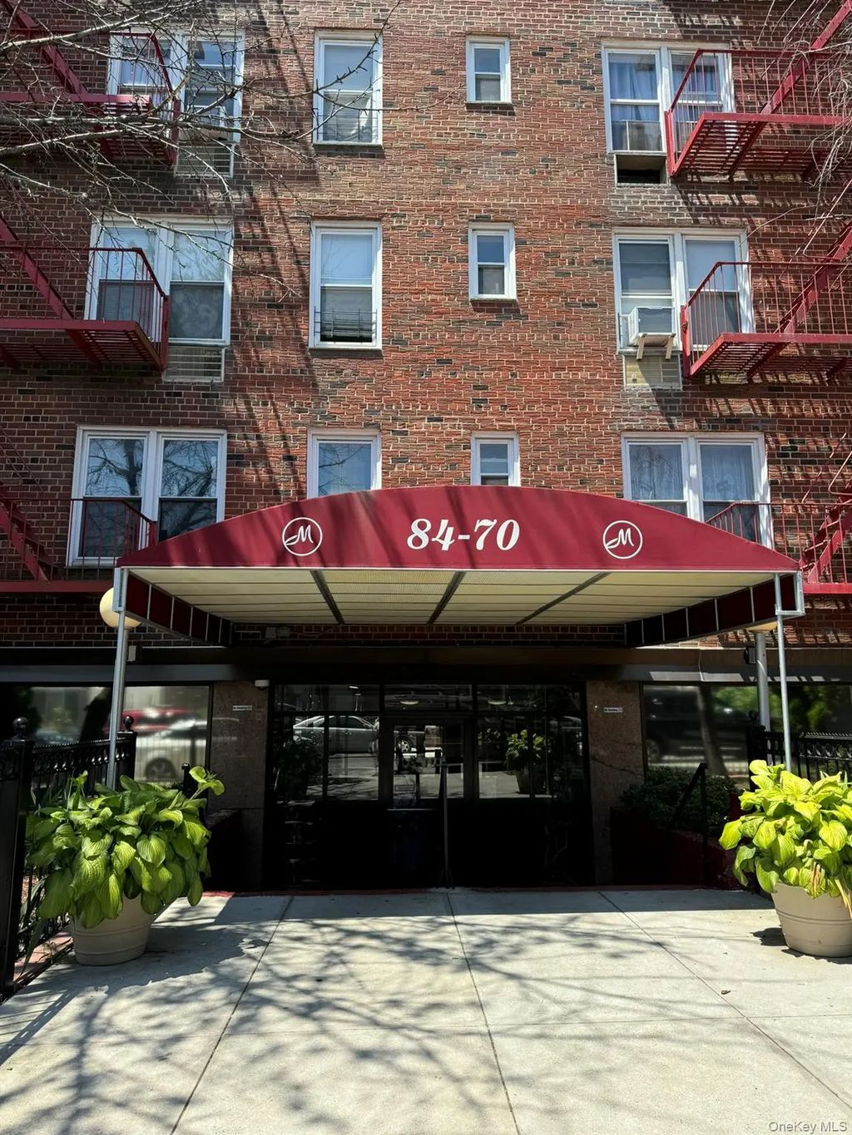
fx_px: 787
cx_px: 426
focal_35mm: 24
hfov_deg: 56.8
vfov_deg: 71.6
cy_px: 568
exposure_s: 1/1678
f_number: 1.78
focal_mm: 6.76
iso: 80
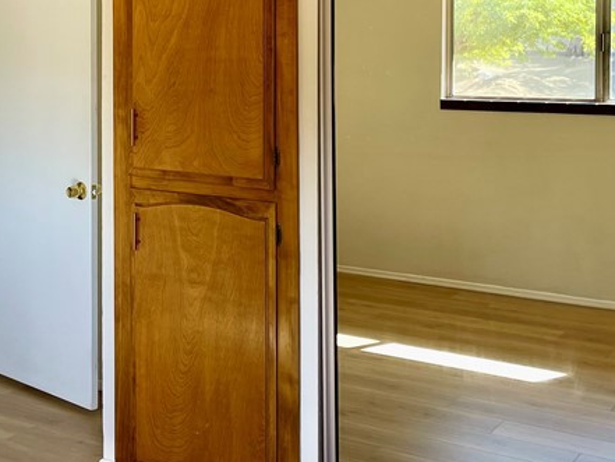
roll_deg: +0.8
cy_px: 43
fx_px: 1031
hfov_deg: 31.9
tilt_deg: -1.4
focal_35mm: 58
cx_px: 82
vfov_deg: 24.5
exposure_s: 1/121
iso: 40
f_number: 1.6
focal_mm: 5.1
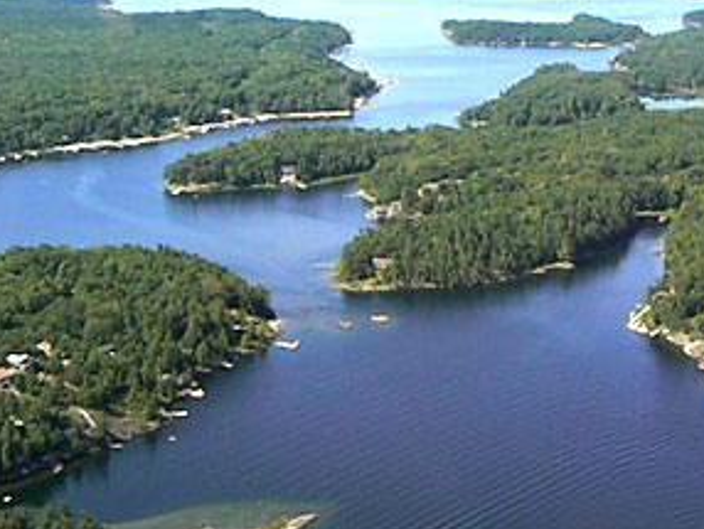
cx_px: 342
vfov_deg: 19.0
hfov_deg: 25.3
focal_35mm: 77
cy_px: 118
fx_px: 1567
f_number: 8
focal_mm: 8.2
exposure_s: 1/640
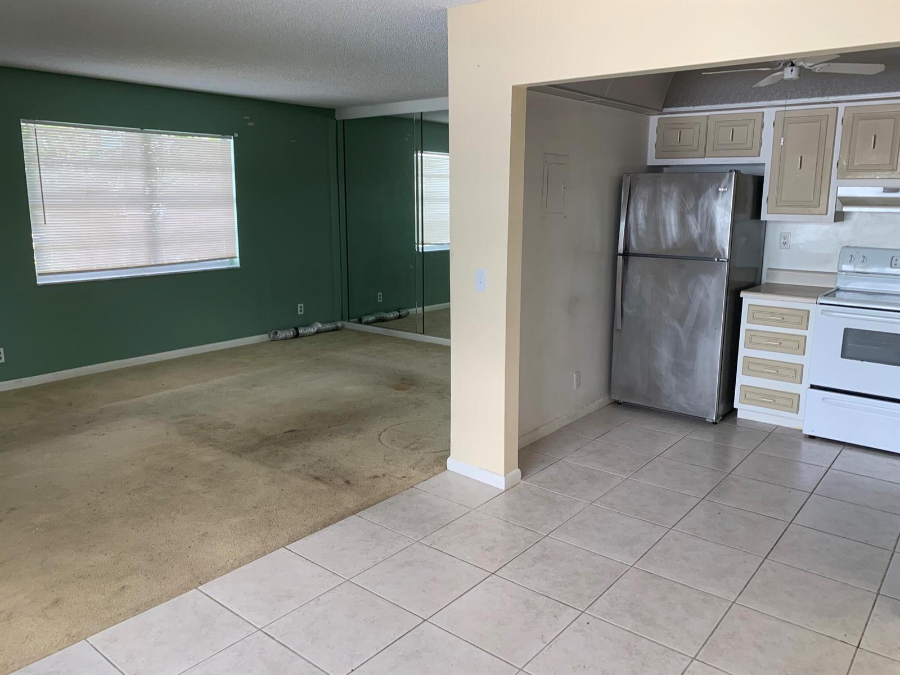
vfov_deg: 53.1
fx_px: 676
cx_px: 450
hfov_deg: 67.3
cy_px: 338
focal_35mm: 26
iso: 100
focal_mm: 4.25
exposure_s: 1/99
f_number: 1.8
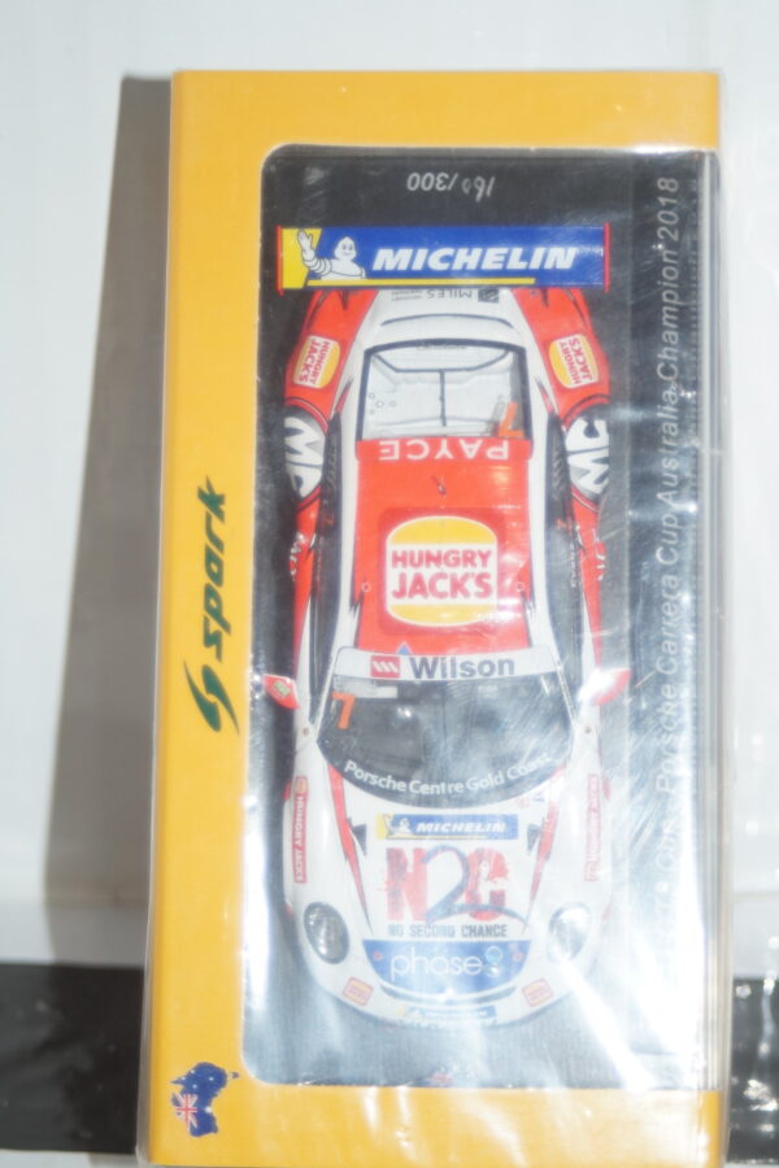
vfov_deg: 22.6
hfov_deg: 15.2
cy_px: 584
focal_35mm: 90
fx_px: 2921
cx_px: 390
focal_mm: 60
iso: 500
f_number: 5.6
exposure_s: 1/100
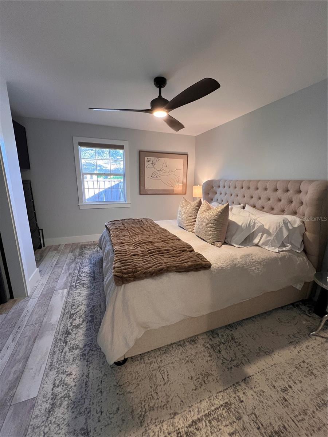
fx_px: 164
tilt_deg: -12.1
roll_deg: -0.5
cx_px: 164
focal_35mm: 13
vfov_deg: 106.2
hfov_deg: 89.9
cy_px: 218
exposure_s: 1/60
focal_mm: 1.57
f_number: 1.8
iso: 200
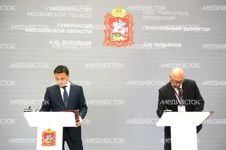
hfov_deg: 58.7
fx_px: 201
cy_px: 75
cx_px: 113
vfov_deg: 41.1
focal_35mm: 32
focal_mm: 32
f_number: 4.5
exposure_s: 1/125
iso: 1000
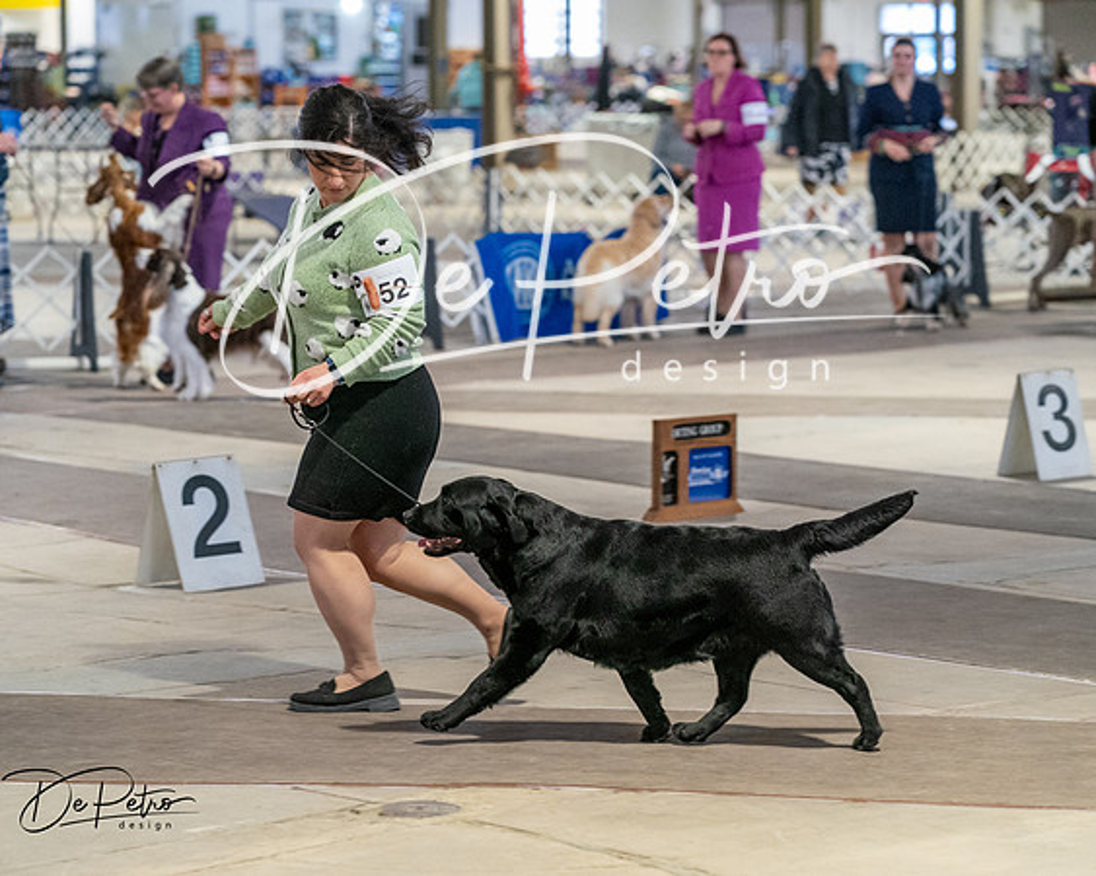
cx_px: 548
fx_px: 3798
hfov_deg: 16.4
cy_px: 438
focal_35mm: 117
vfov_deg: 13.2
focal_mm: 104
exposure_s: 1/250
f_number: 3.5
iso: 6400
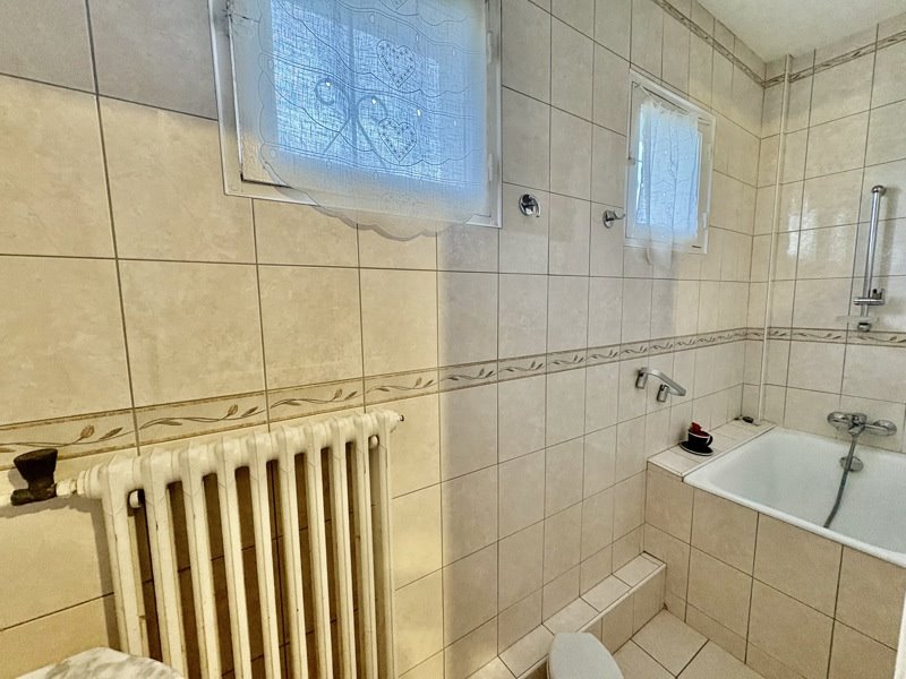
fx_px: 366
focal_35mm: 14
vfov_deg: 85.7
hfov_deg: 102.1
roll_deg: +0.6
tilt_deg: -5.9
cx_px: 453
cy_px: 340
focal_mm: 2.22
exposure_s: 1/60
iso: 400
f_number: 2.2
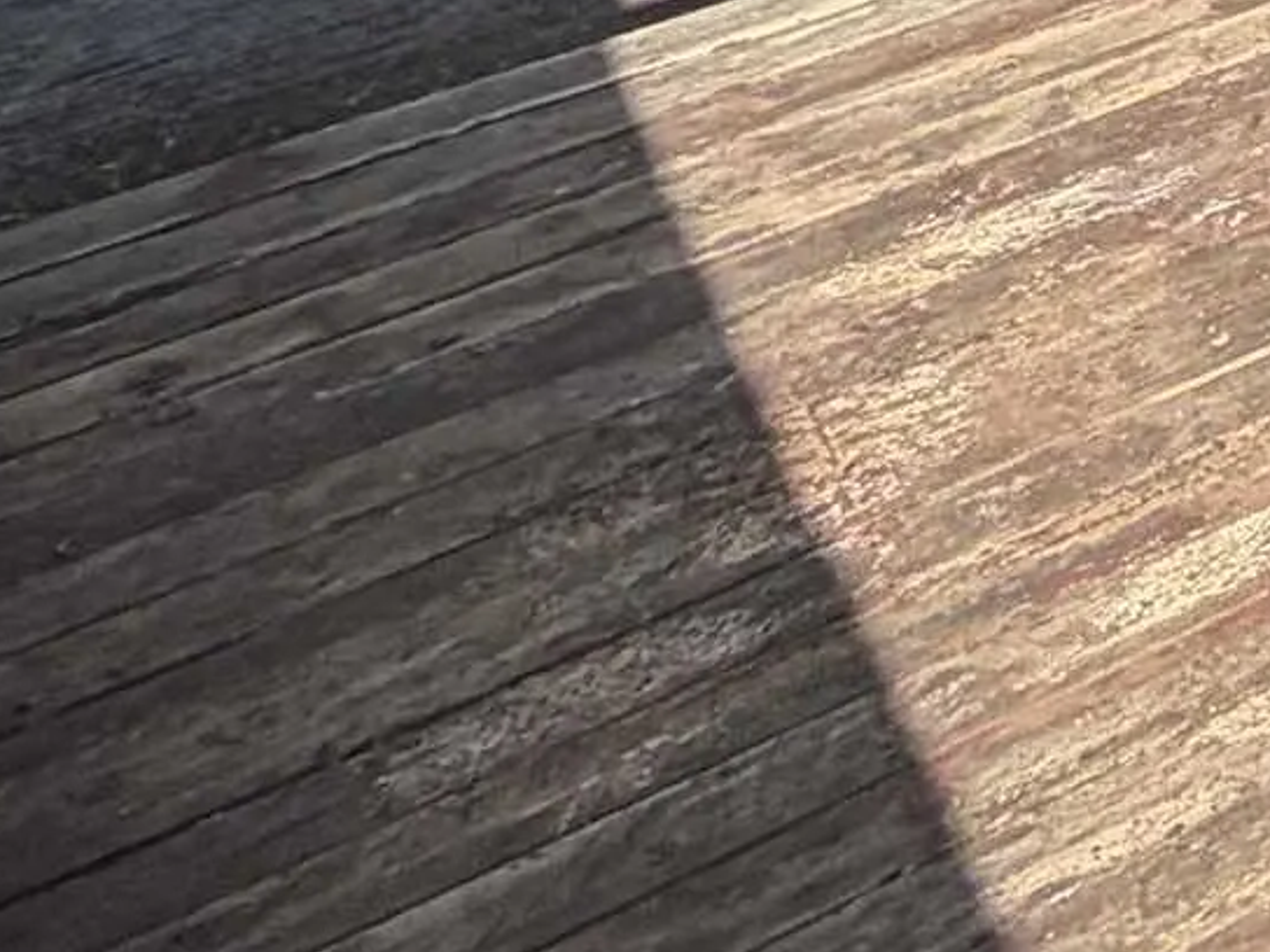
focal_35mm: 79
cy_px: -1456
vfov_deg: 13.1
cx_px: 3292
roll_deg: +0.4
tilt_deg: -1.6
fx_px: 2898
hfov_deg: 13.7
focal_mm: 2.22
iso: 40
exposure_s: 1/770
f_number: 2.2
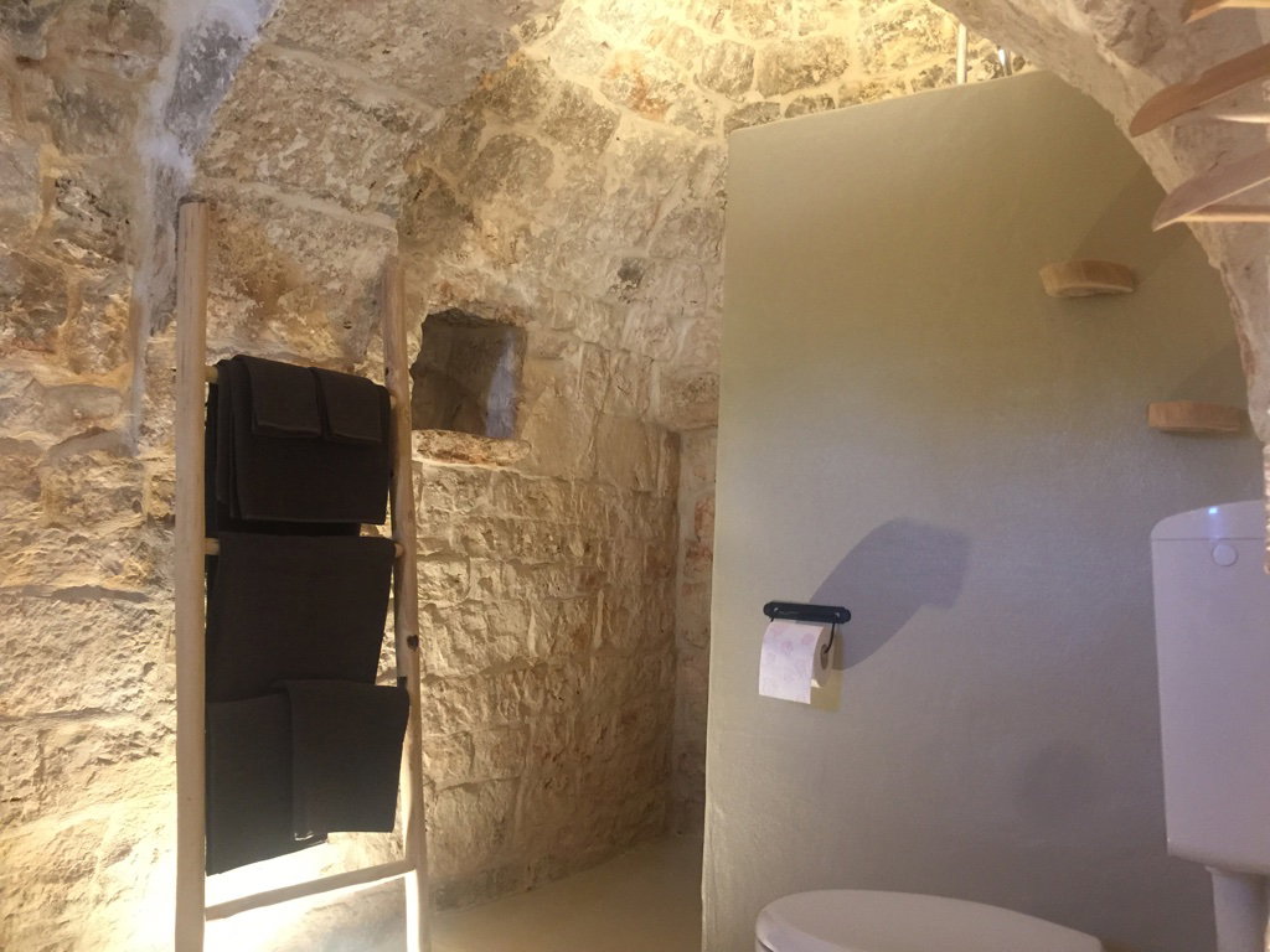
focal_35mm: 29
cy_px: 476
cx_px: 635
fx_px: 1064
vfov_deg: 48.2
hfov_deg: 61.7
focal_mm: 4.15
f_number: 2.2
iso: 100
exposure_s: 1/17
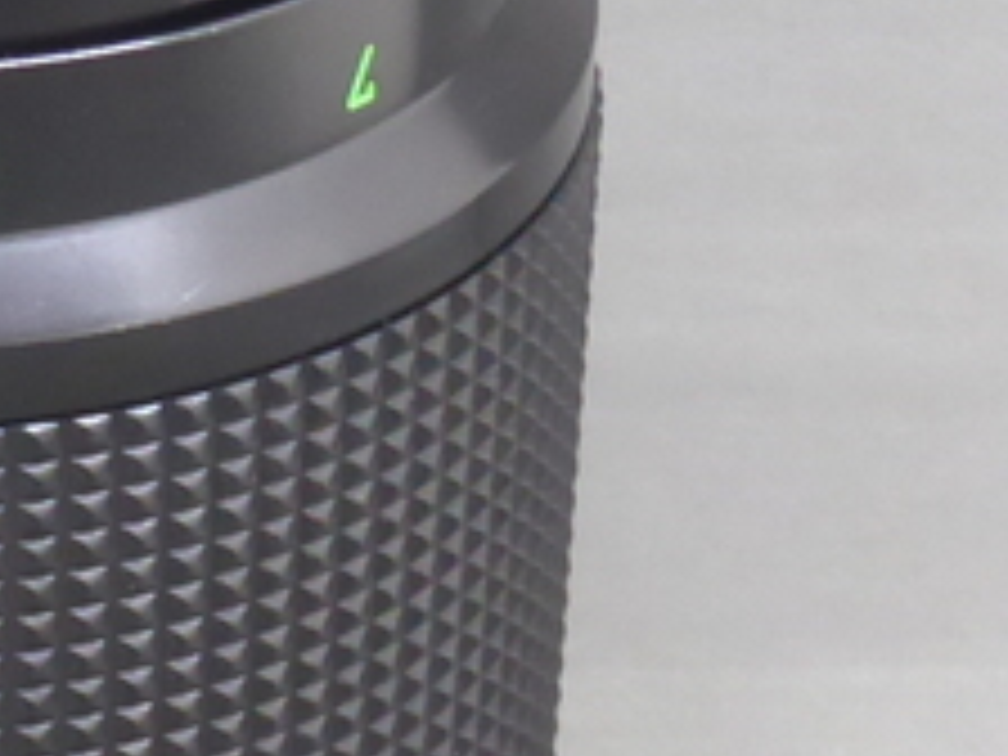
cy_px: 418
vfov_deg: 7.1
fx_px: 6086
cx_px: -144
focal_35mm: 209
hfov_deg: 9.4
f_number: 3.9
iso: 400
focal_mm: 6.9
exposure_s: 1/10
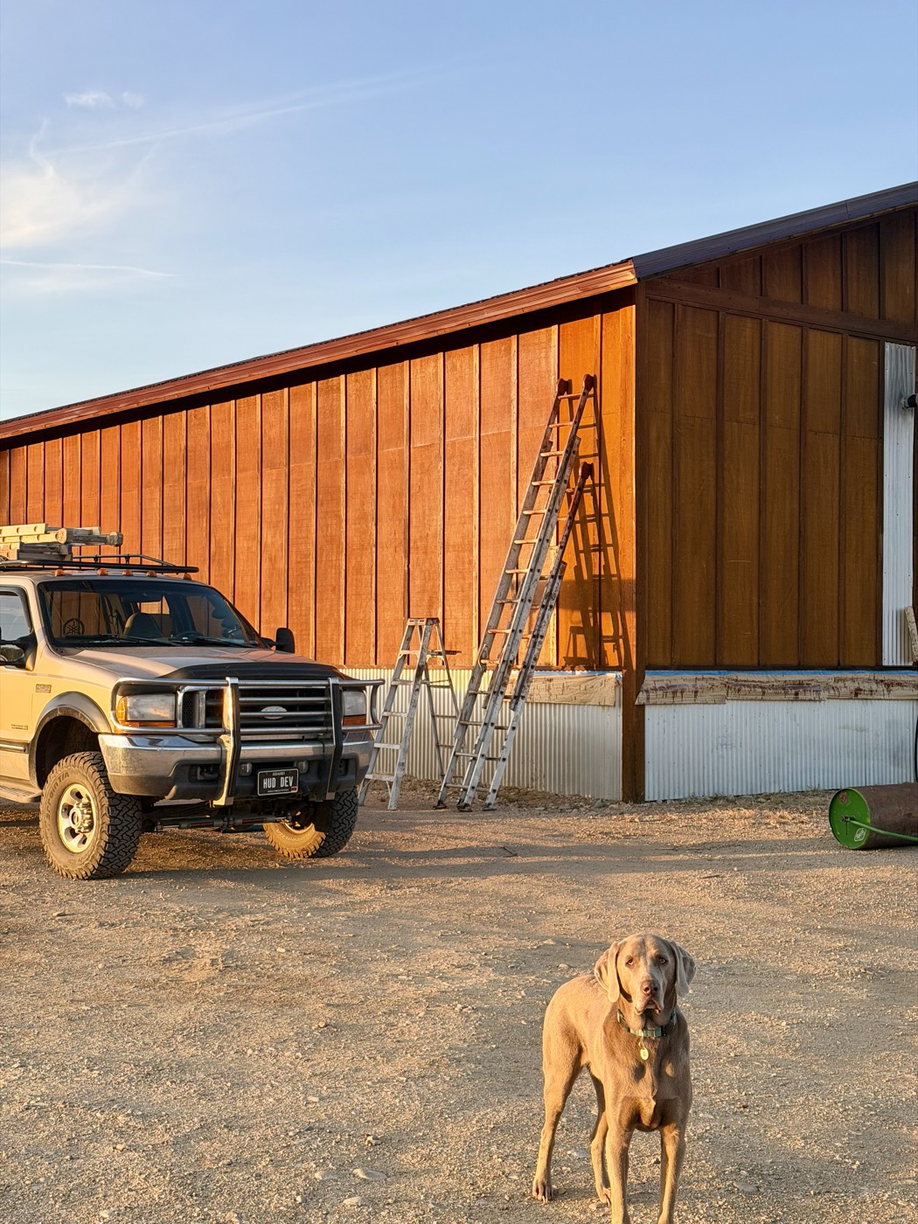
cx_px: 459
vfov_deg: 39.7
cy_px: 612
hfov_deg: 30.3
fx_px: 1697
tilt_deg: -0.5
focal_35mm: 48
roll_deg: -0.3
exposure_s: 1/427
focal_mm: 6.76
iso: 64
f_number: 1.78
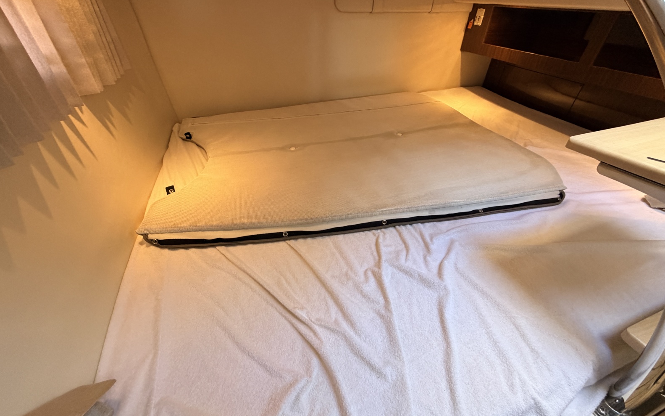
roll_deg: -3.0
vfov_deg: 74.5
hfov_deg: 101.5
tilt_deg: -34.3
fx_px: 272
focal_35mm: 15
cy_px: 184
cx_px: 333
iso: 320
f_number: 2.2
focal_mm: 2.22
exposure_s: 1/102
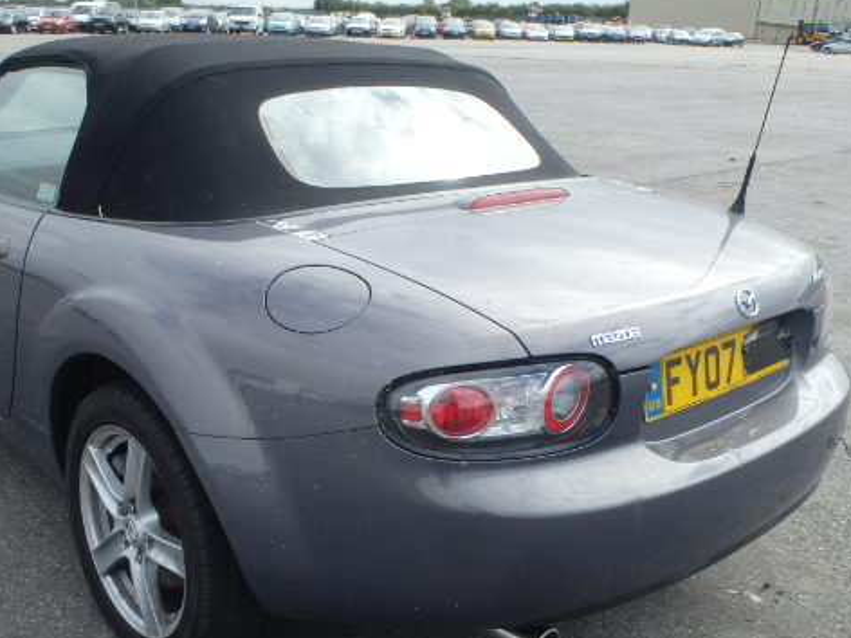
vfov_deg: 37.7
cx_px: 343
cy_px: 362
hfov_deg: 48.7
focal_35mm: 38
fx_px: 934
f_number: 3.9
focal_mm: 5
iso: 125
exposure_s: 1/500
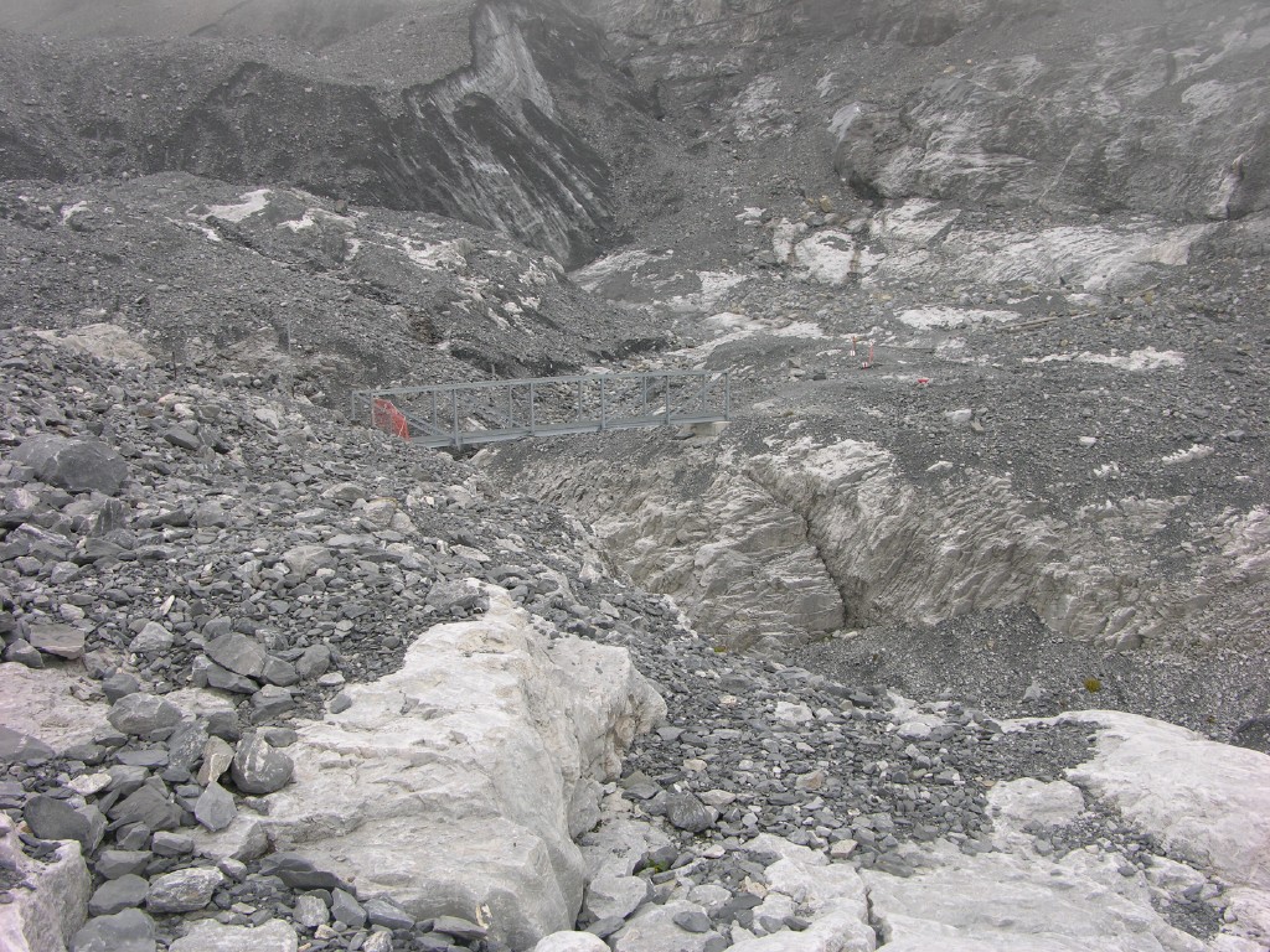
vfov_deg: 40.7
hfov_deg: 52.6
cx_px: 635
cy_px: 476
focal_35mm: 35
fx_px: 1284
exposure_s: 1/77.1
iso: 50
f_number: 4
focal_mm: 8.9
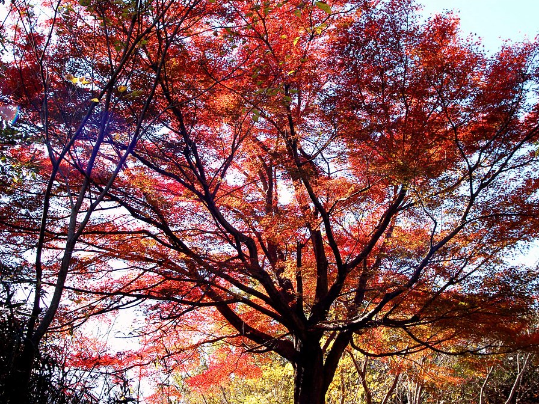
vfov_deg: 26.1
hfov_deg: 34.3
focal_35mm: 56
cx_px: 298
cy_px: 202
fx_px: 872
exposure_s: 1/160
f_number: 6.3
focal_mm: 34
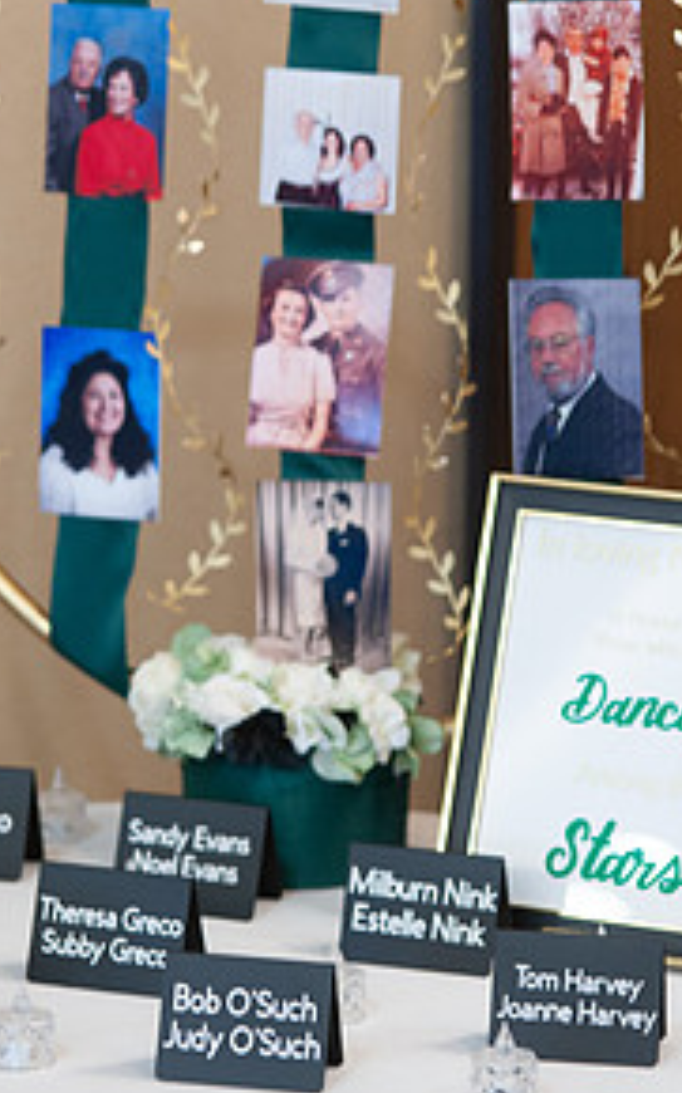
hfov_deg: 7.9
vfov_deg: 12.6
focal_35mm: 166
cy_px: 430
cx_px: 262
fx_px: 4942
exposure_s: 1/30
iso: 640
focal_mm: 105
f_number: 4
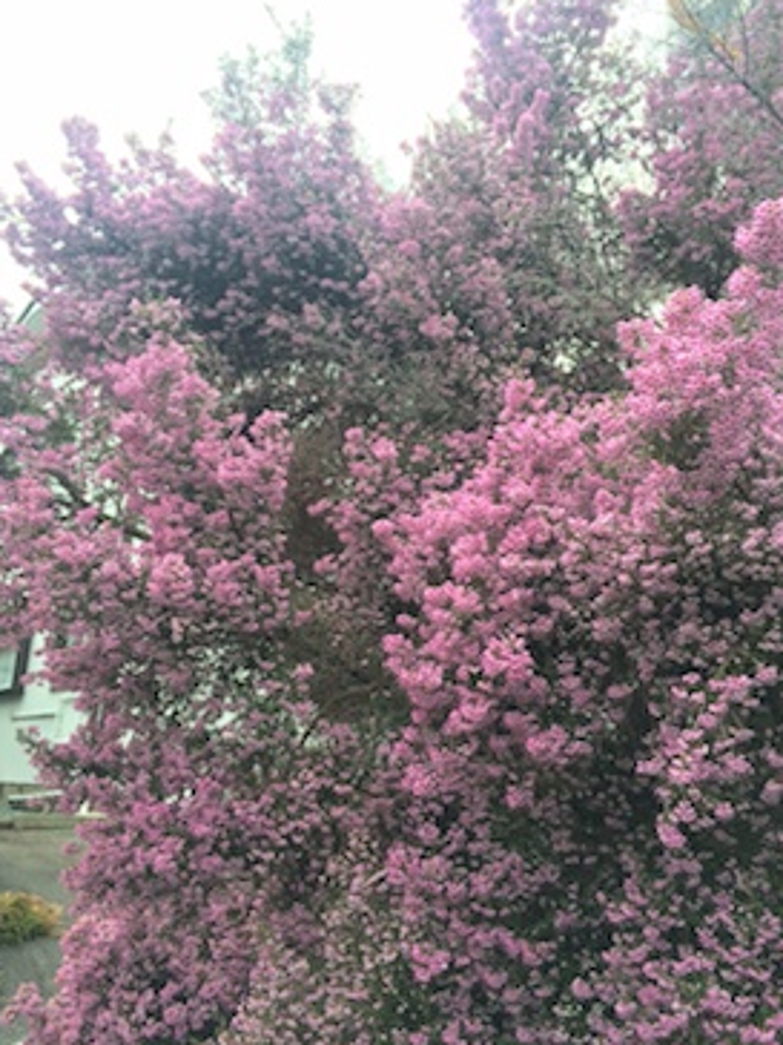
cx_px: 413
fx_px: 995
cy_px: 497
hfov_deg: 42.9
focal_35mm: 33
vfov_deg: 55.3
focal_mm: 4.12
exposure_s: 1/124
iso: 32
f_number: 2.2
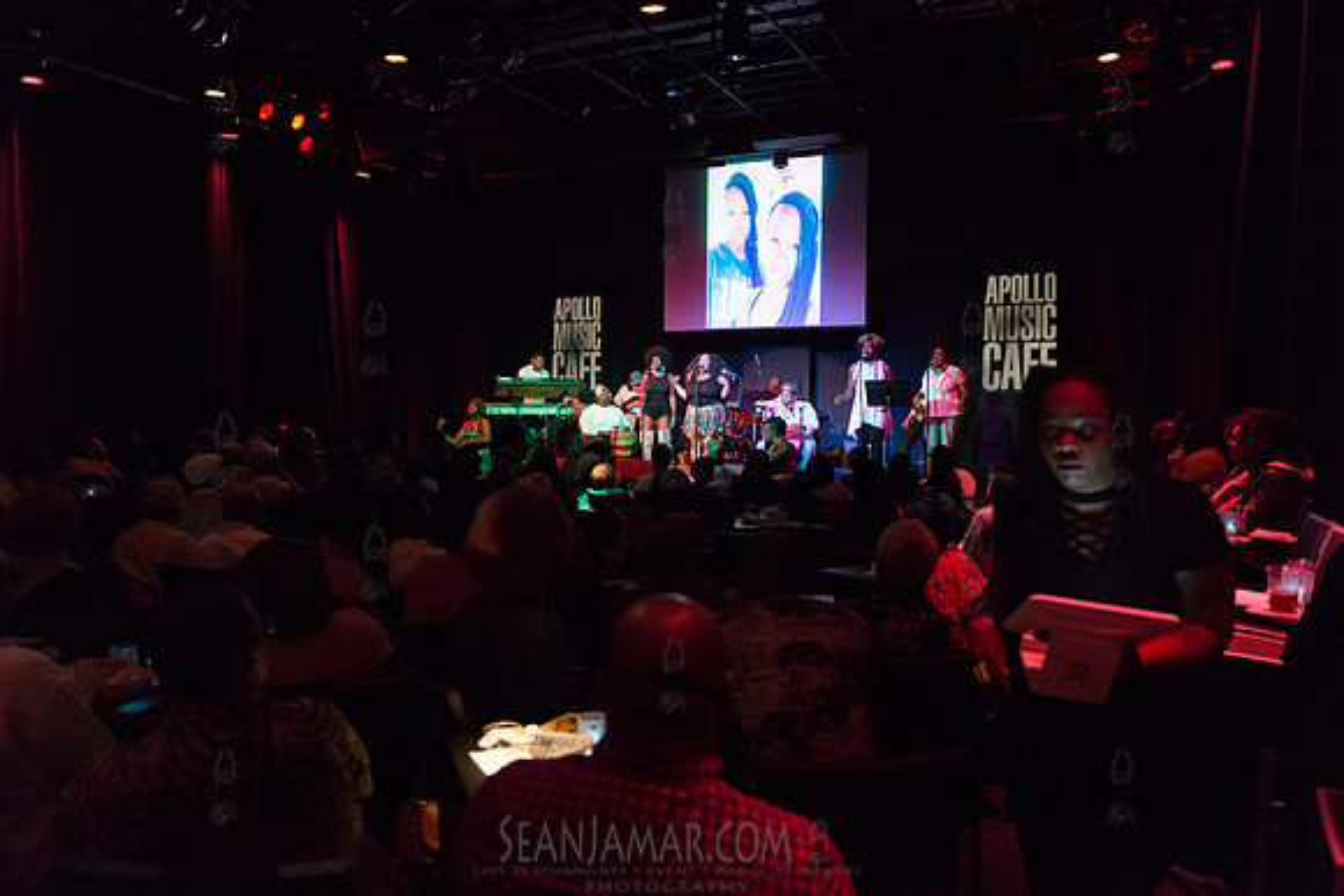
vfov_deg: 48.0
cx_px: 672
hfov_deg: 67.4
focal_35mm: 27
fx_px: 1008
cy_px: 448
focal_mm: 27
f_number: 2.8
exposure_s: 1/125
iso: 4000
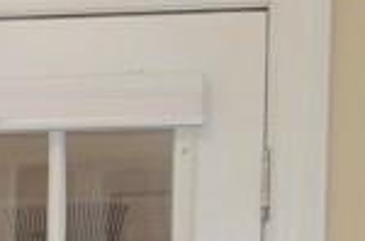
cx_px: -402
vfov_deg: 5.7
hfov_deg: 8.6
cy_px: 684
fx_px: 2284
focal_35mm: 226
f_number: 3.8
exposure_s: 1/60
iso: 640
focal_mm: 22
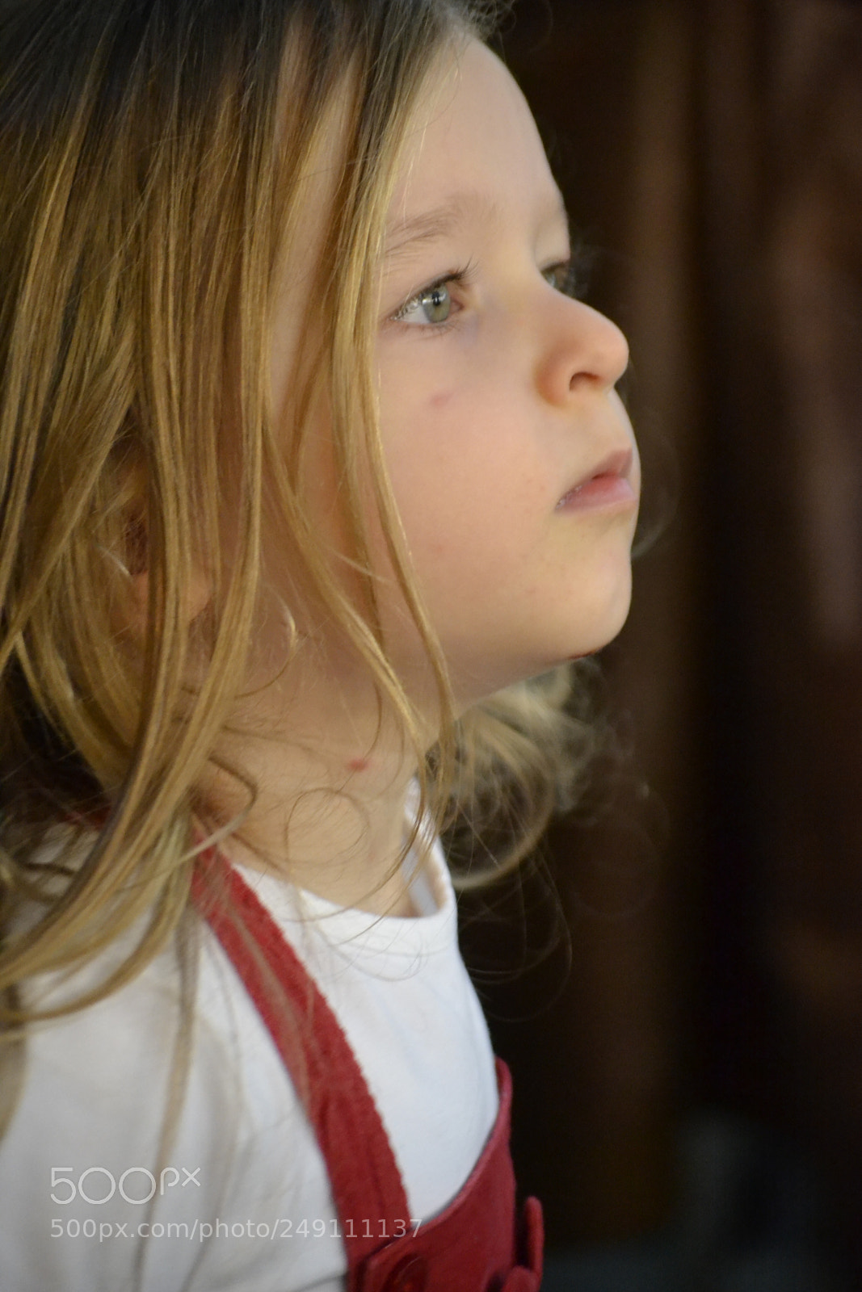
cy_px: 646
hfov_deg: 11.4
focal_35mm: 120
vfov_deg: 17.1
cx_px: 431
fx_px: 4309
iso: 3200
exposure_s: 1/250
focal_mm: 80
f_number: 4.2
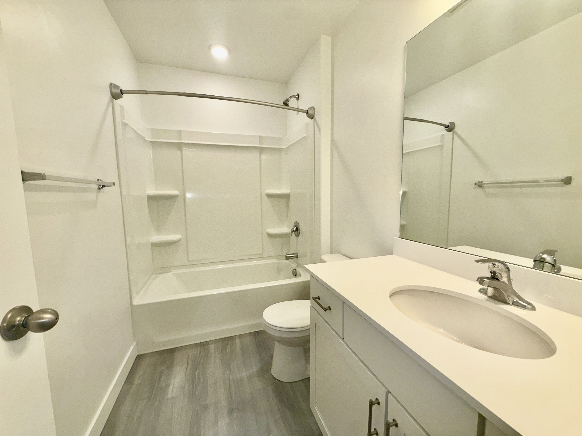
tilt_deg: -5.5
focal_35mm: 14
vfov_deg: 85.7
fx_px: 235
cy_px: 218
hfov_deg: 102.1
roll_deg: +0.1
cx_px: 291
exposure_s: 1/122
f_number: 2.2
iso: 50
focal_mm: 2.22
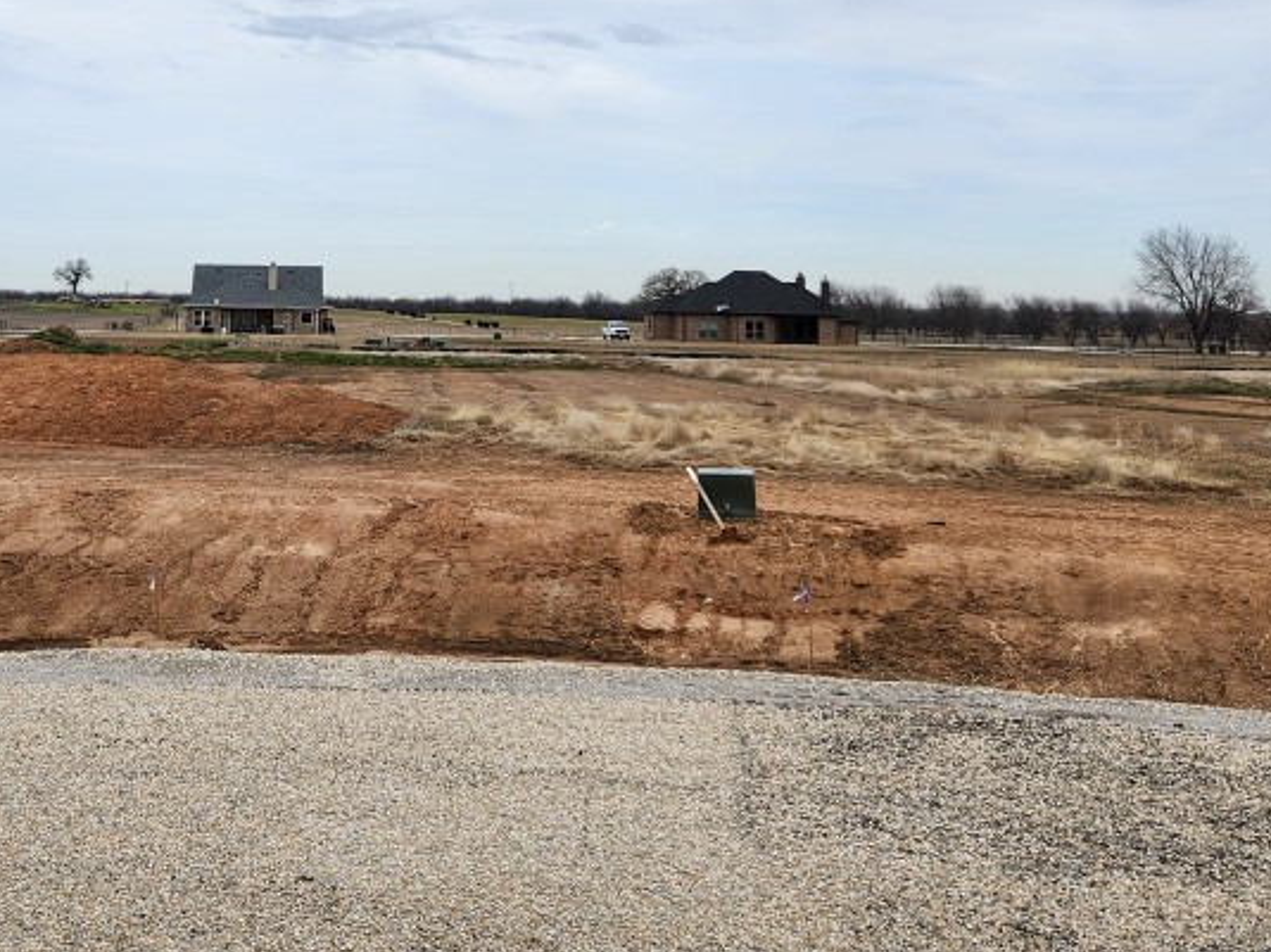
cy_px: 100
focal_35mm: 44
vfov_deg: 31.4
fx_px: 1615
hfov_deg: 42.3
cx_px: 413
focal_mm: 5.4
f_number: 1.8
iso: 20
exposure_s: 1/2456
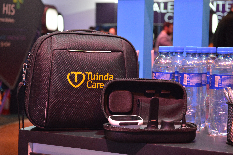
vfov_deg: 18.9
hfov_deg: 28.1
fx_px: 466
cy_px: 78
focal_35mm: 72
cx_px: 116
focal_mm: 48
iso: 900
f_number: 5.3
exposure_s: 1/15
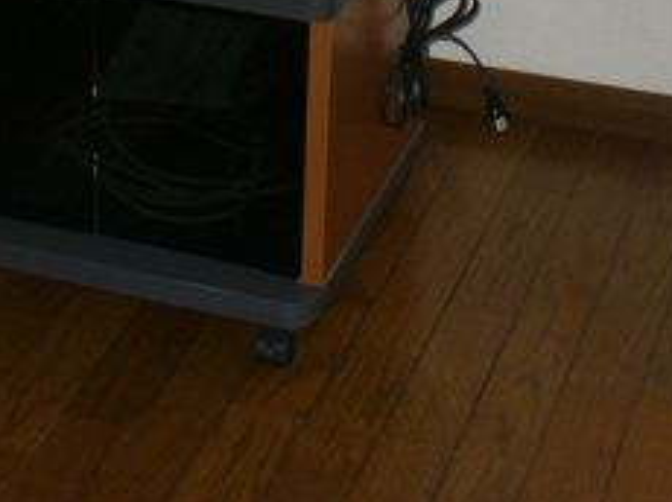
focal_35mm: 103
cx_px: 269
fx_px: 1997
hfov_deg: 19.1
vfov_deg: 13.7
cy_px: -184
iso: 100
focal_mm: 6.1
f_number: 2.8
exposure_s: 1/60
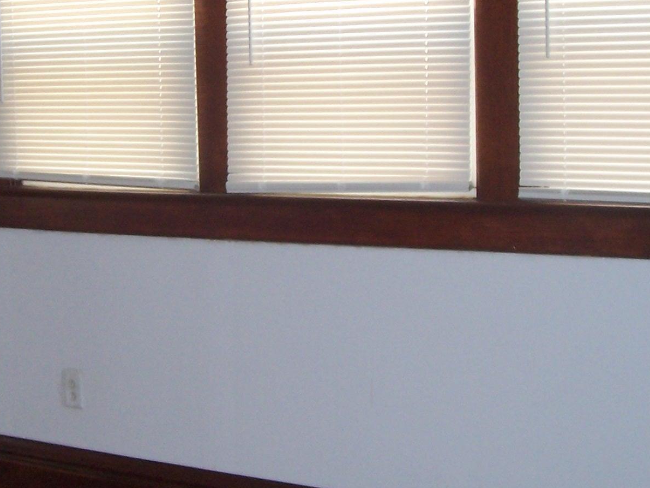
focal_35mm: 73
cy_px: 201
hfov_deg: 26.6
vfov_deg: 20.1
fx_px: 1371
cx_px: 228
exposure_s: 1/60
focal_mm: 5.6
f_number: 2.7
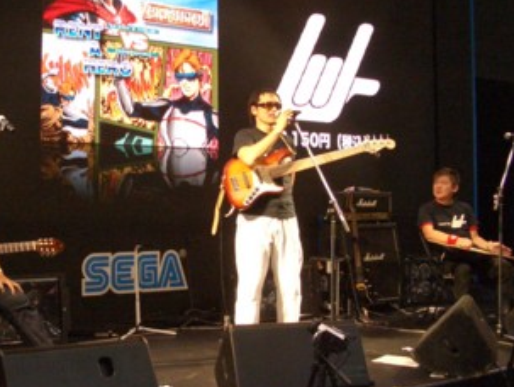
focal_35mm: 52
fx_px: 773
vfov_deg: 28.1
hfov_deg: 36.2
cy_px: 173
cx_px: 149
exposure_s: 1/100
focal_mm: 5.8
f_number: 2.6
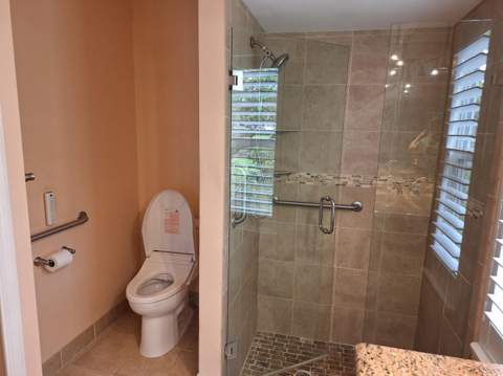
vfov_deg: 58.8
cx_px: 252
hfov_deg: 74.0
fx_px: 334
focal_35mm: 23
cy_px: 188
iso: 200
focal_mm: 5.54
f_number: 1.8
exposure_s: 1/30
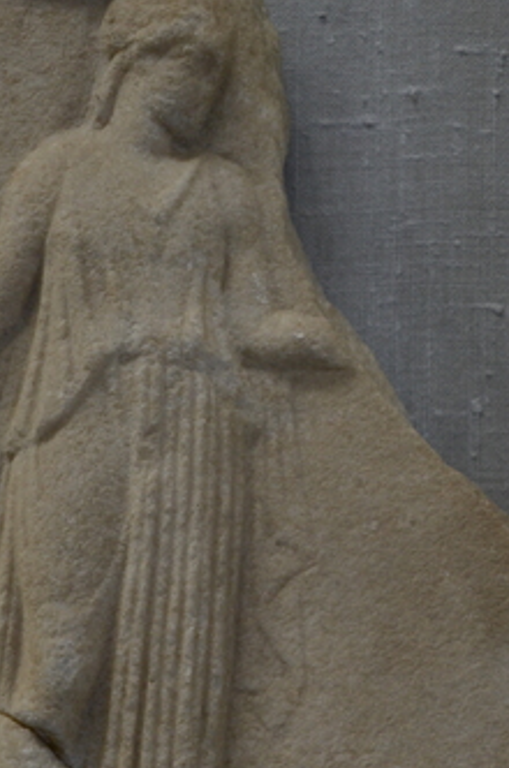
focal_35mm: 105
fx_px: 2236
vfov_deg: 19.4
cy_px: 564
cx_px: 194
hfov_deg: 13.0
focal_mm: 35
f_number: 4.5
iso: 1000
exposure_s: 1/80
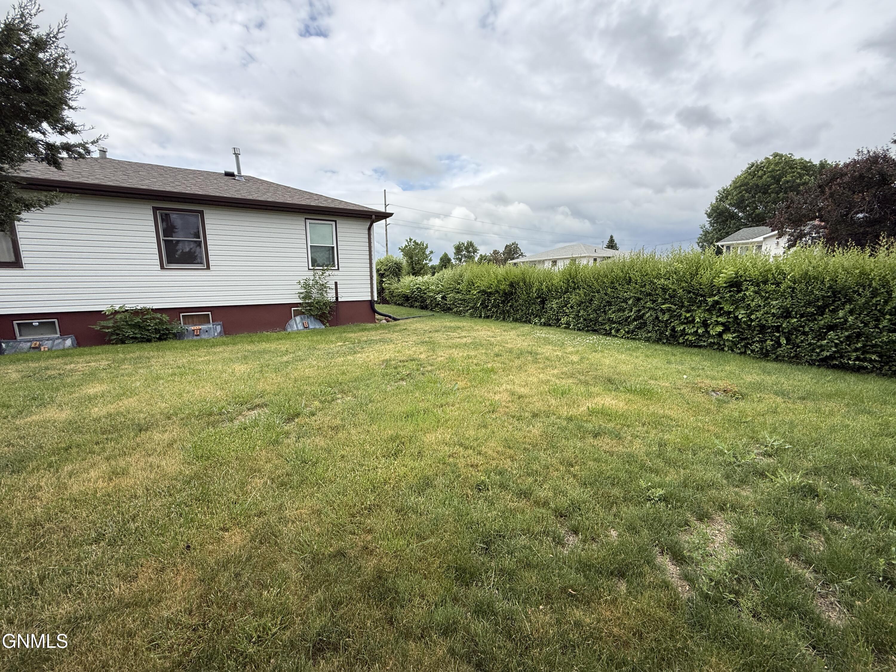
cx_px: 448
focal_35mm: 14
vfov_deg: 85.7
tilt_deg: -7.3
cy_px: 336
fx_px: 362
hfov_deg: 102.1
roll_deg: +0.5
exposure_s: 1/1656
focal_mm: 2.22
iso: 64
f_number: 2.2
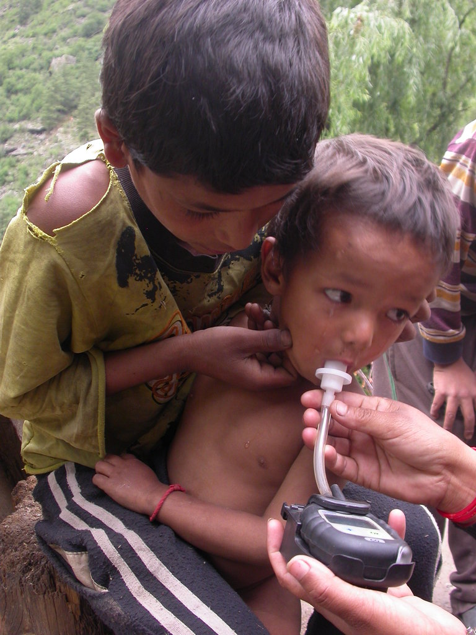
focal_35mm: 38
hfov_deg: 37.7
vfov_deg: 49.0
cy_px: 318
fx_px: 697
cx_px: 238
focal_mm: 7.85
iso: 100
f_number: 3.3
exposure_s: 1/73.6
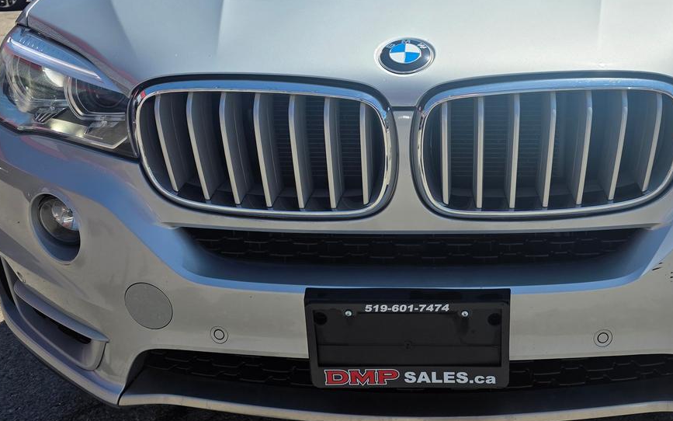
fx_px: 660
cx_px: 435
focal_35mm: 36
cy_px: 133
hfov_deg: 53.2
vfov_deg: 34.9
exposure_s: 1/7944
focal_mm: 6.3
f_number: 1.7
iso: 50
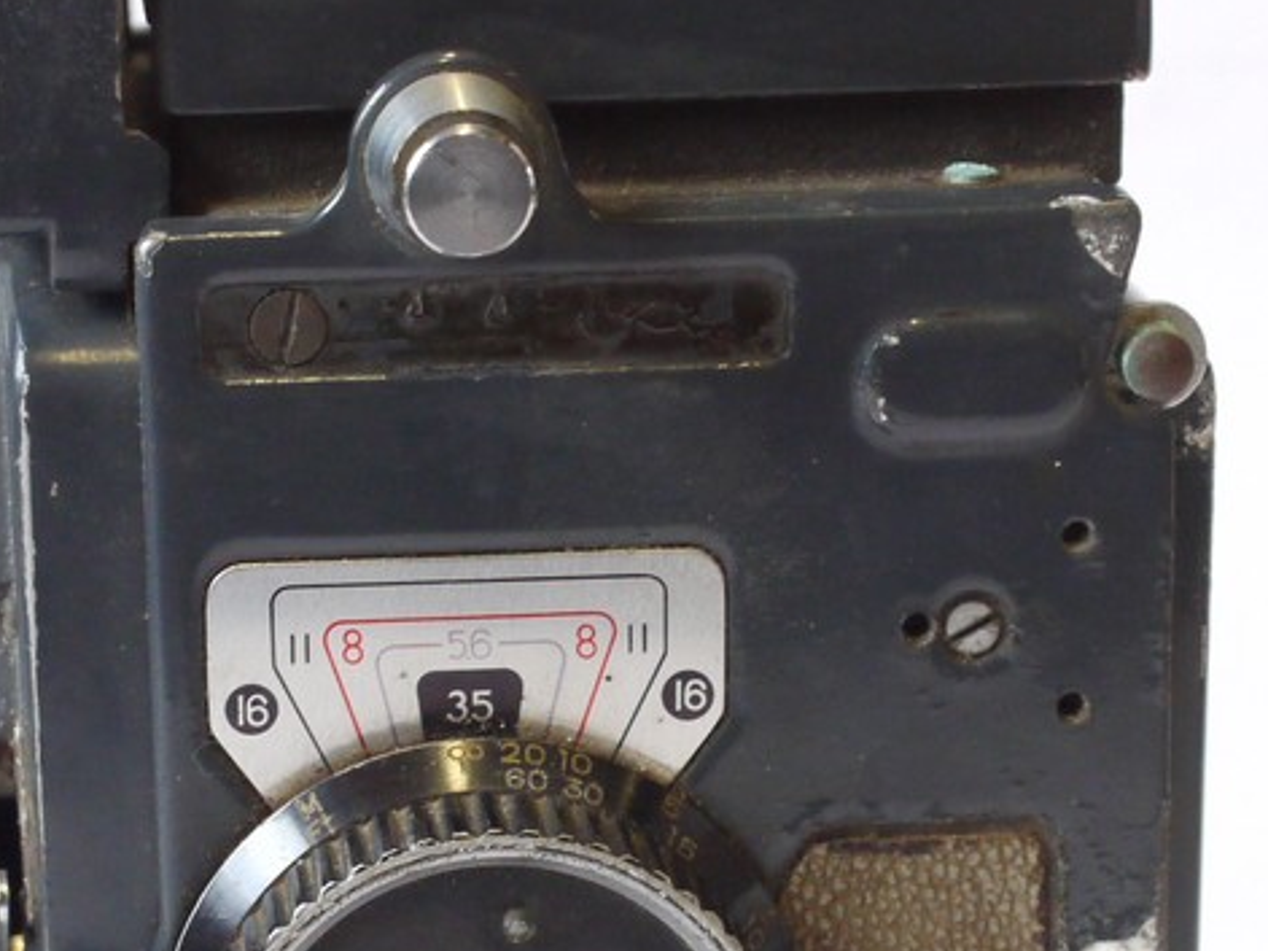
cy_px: 841
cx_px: 482
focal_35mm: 153
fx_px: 5603
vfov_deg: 9.7
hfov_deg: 12.9
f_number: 7.1
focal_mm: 30
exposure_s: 1/60
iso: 800
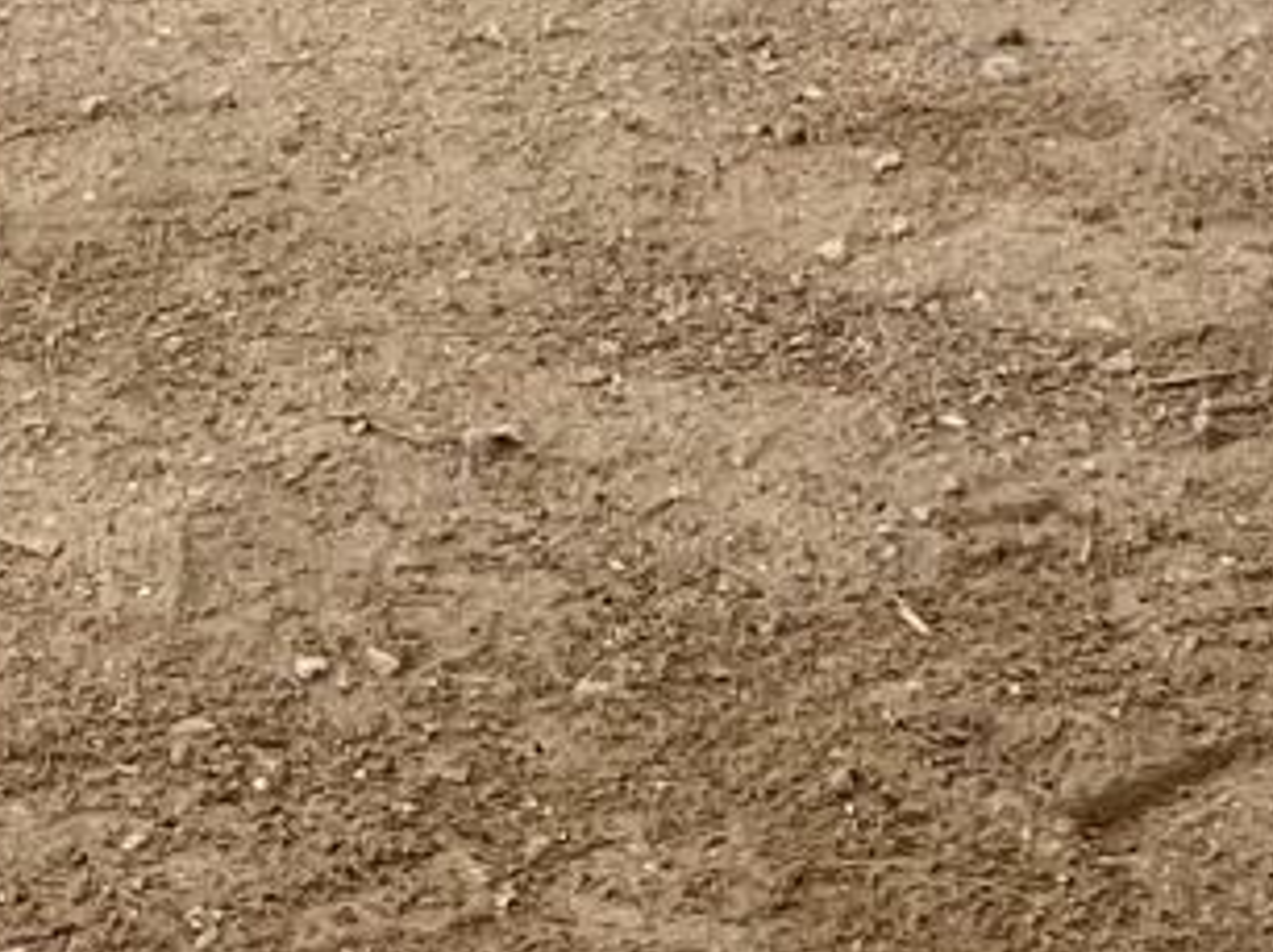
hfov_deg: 11.6
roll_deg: -0.5
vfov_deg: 7.1
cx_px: 861
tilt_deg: +3.7
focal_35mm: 170
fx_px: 6247
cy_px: -2519
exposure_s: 1/4115
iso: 50
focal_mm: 5.7
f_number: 1.5
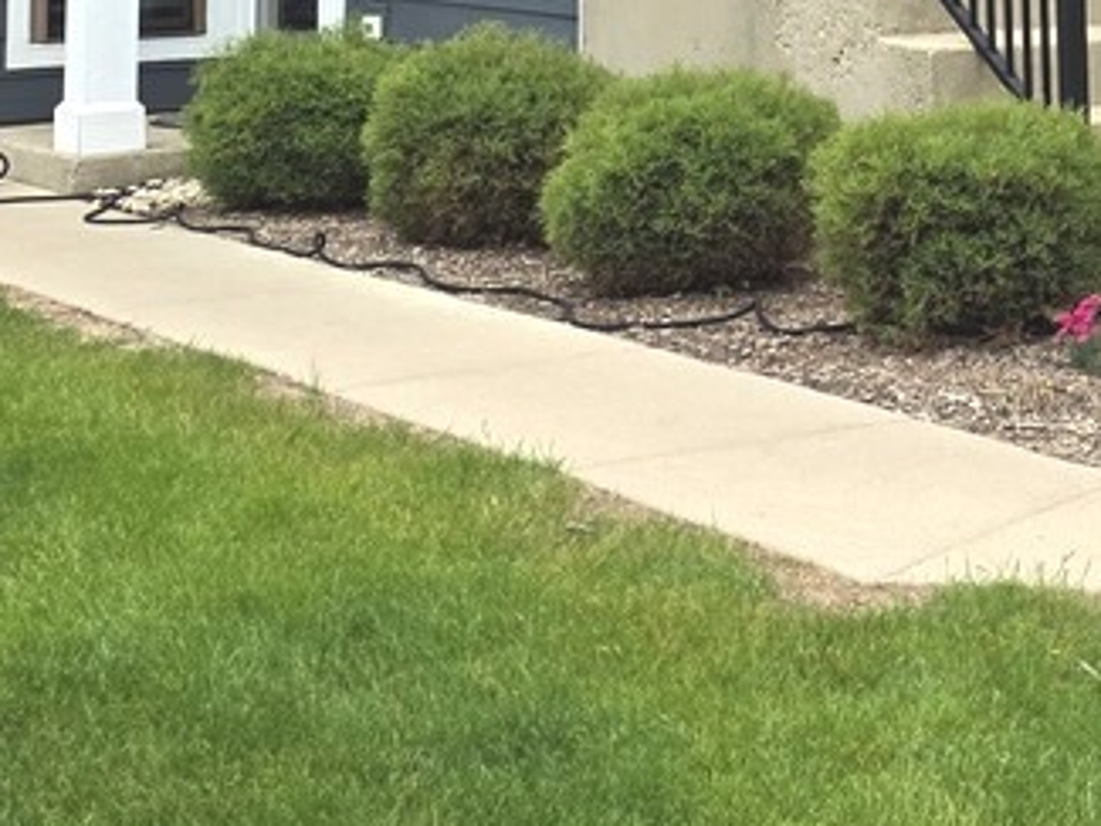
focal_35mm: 102
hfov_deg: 19.1
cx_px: 891
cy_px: -640
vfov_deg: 13.2
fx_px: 3245
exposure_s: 1/3109
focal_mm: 6.3
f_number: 1.7
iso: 80
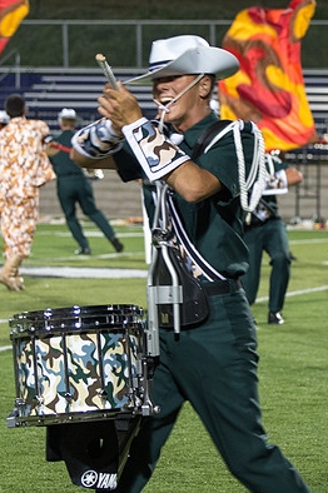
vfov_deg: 9.2
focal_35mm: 223
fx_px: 3053
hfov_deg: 6.1
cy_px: 199
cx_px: 237
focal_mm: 86
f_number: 4.5
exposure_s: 1/160
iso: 1600
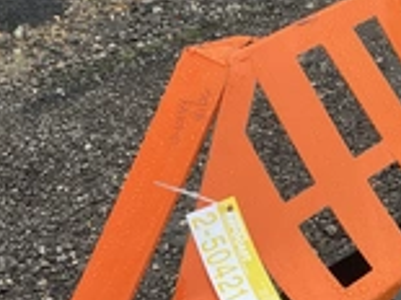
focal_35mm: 75
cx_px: 373
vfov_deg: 19.6
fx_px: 868
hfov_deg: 25.1
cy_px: 171
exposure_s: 1/122
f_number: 1.8
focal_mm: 3
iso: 32
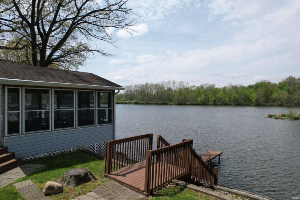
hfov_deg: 78.6
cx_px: 150
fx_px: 183
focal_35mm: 22
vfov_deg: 57.2
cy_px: 100
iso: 100
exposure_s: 1/2500
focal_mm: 8.38
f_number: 2.8
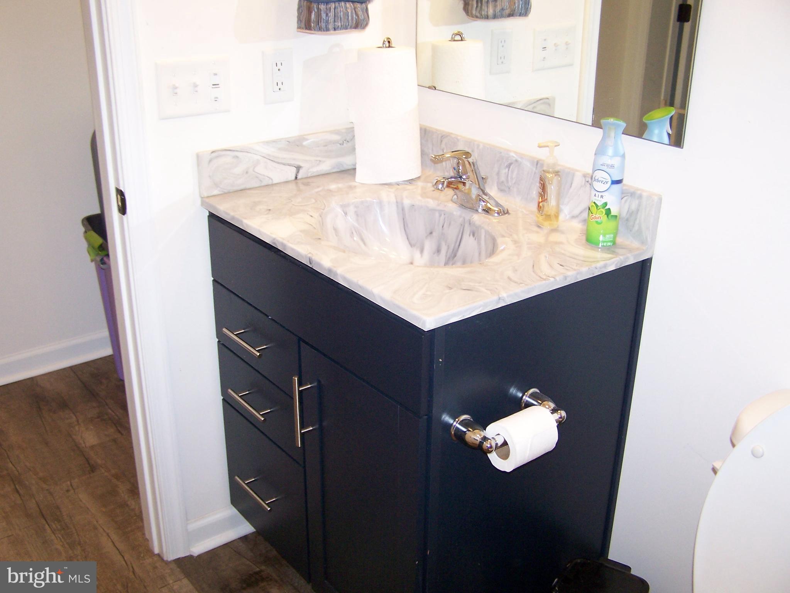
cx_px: 395
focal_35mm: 38
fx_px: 867
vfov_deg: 37.7
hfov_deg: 49.0
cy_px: 296
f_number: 2.8
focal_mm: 6.3
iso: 140
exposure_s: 1/60
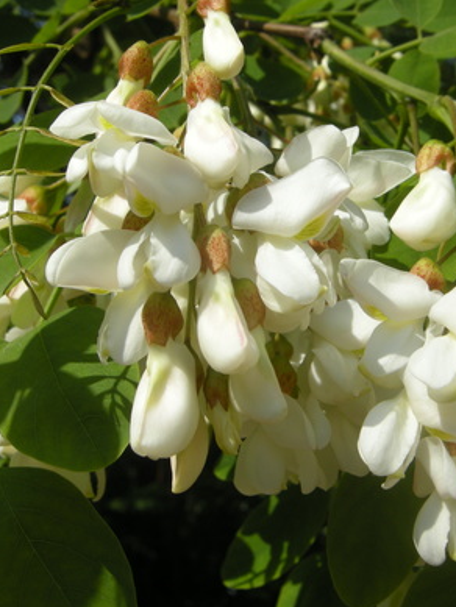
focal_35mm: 54
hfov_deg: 27.0
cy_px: 264
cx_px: 269
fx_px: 948
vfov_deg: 35.5
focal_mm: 7.5
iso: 64
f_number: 6.1
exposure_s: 1/281
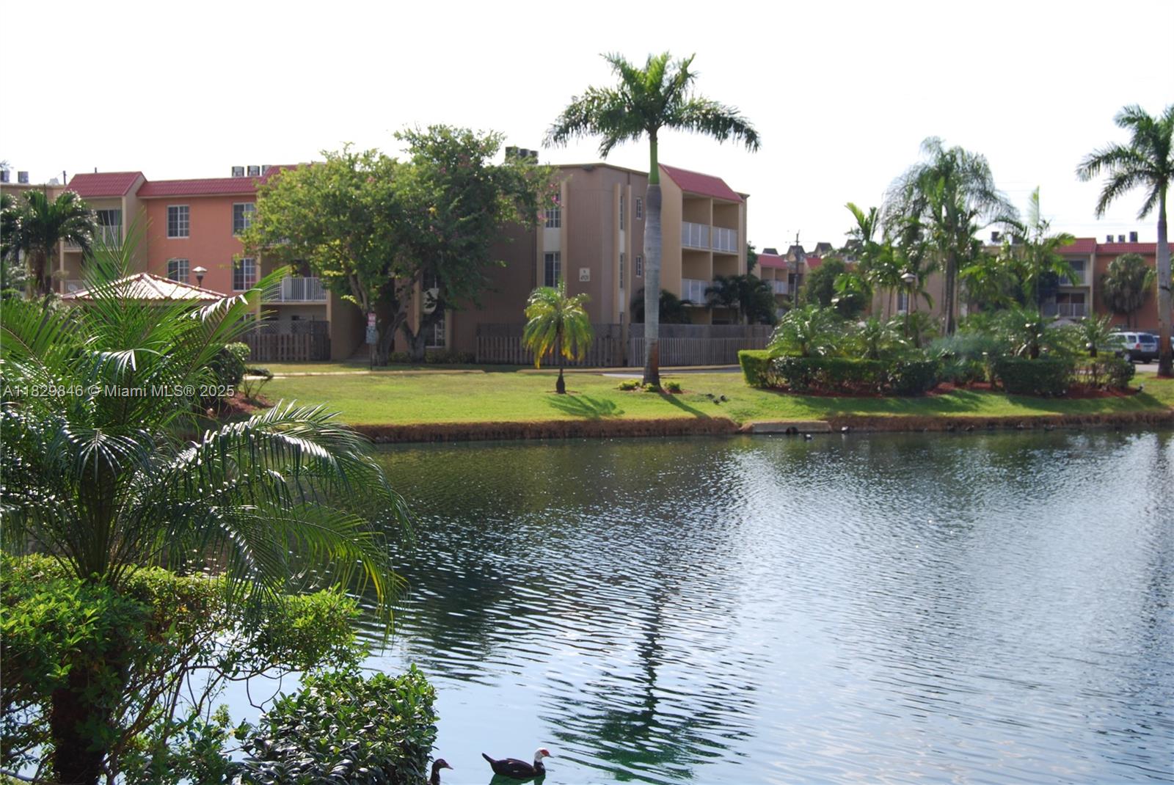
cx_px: 587
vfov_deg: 25.8
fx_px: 1714
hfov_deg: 37.8
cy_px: 392
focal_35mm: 52
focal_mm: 35
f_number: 7.1
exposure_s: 1/200
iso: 100
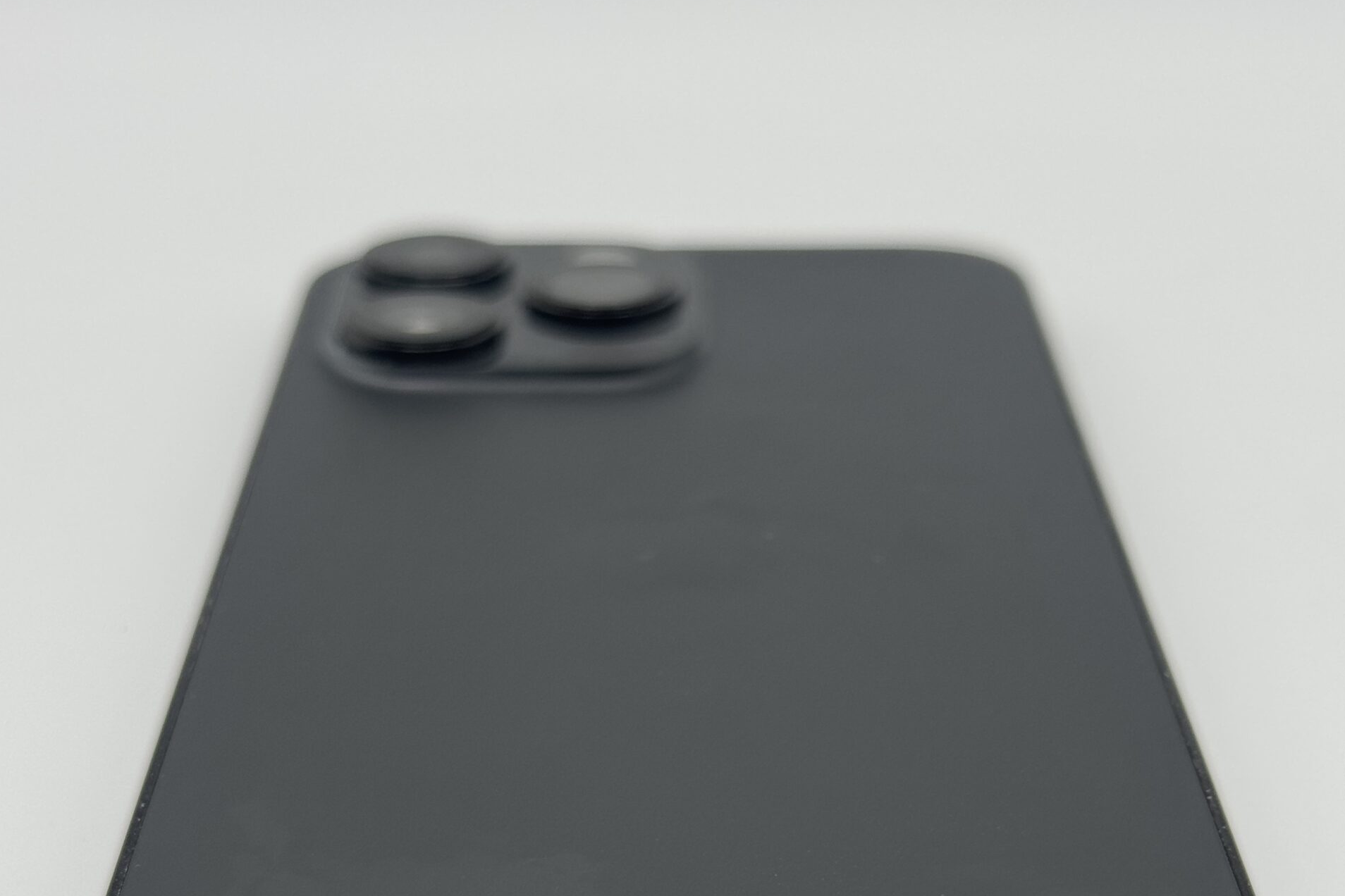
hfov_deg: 30.1
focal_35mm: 67
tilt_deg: -30.7
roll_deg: +0.4
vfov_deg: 19.8
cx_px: 672
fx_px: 2503
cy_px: 846
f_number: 1.78
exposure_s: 1/1094
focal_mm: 6.76
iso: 64
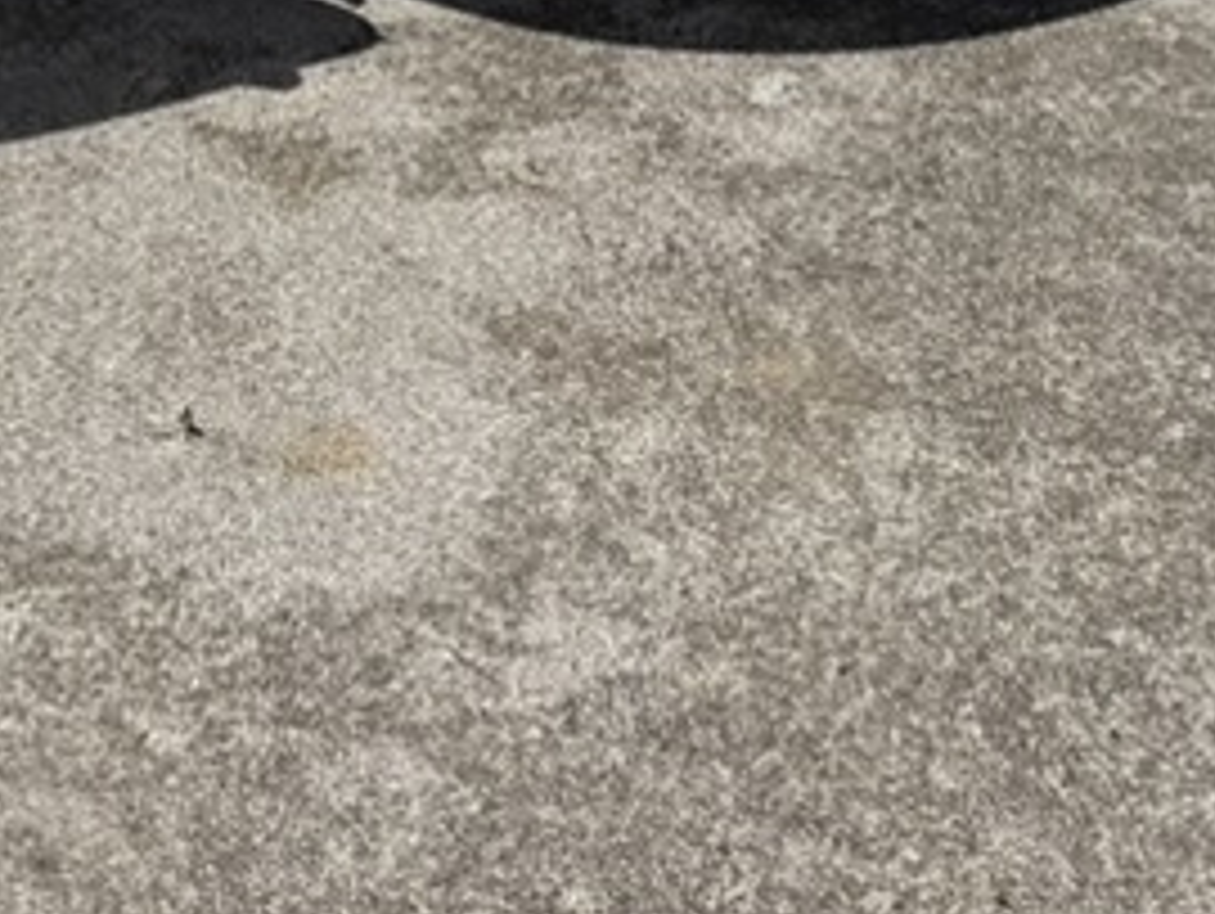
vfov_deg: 14.3
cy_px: -752
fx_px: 3197
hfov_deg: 21.5
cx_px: 644
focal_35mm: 91
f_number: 1.78
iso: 80
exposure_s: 1/6173
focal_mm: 6.76
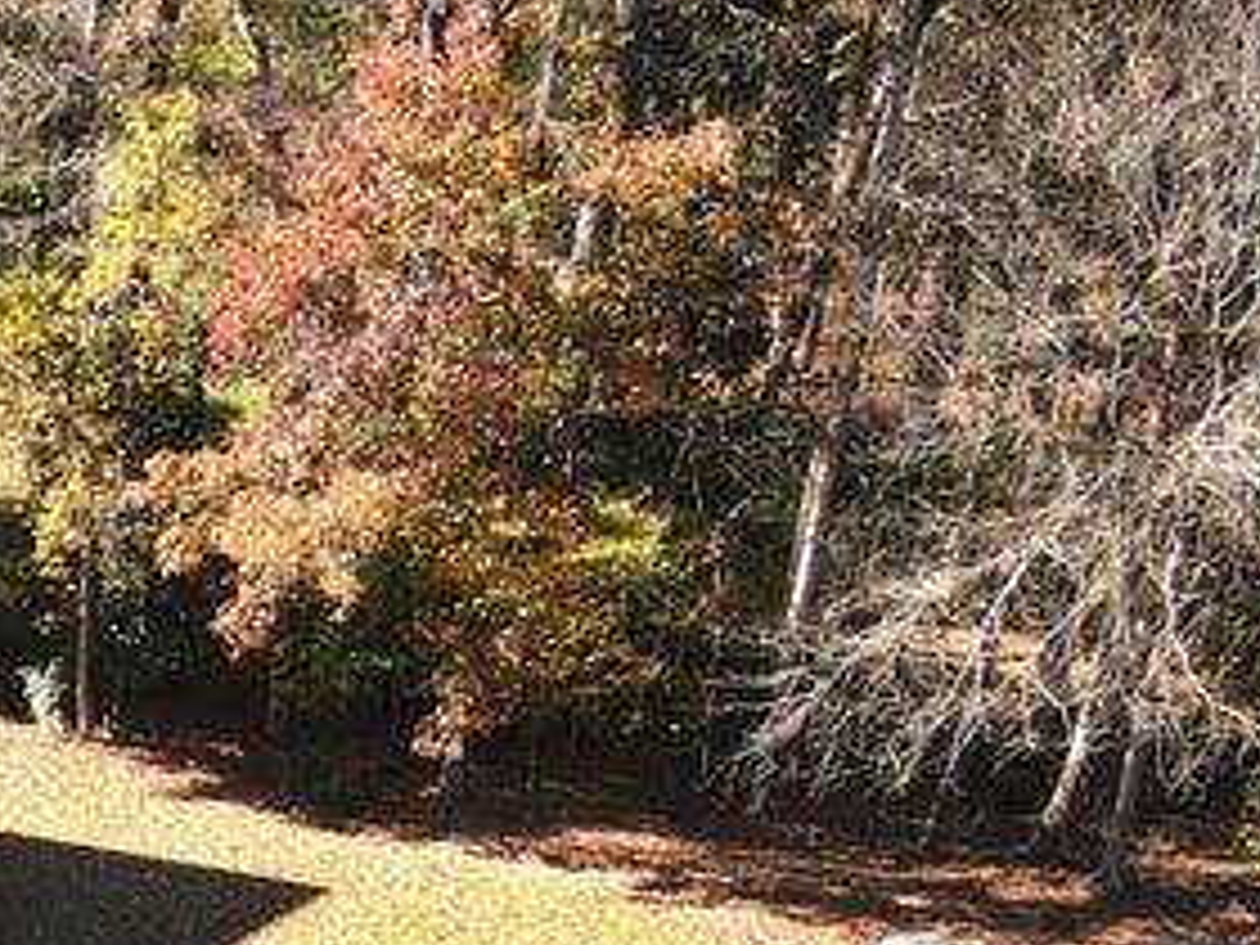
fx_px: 2657
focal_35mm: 73
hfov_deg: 22.4
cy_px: 1188
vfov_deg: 18.9
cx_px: -574
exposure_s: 1/180
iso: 100
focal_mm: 4.5
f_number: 2.8
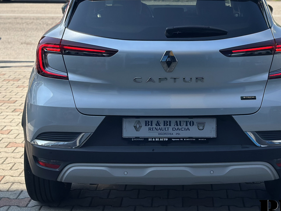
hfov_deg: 25.5
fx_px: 617
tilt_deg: -10.6
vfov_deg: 19.3
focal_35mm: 76
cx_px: 189
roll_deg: -0.5
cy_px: 71
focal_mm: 6.86
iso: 80
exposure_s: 1/2597
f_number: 1.78
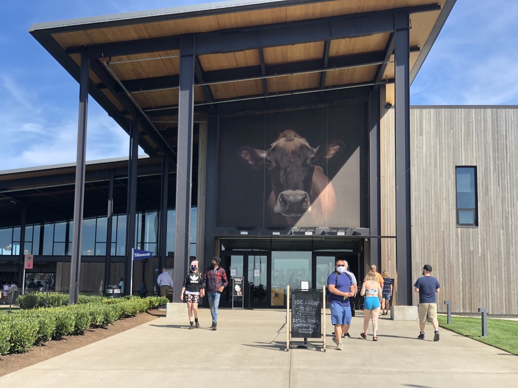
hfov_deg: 36.8
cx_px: 259
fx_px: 778
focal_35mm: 52
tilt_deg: +8.1
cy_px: 194
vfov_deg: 28.0
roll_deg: -0.8
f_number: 2.4
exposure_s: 1/442
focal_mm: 6
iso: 16
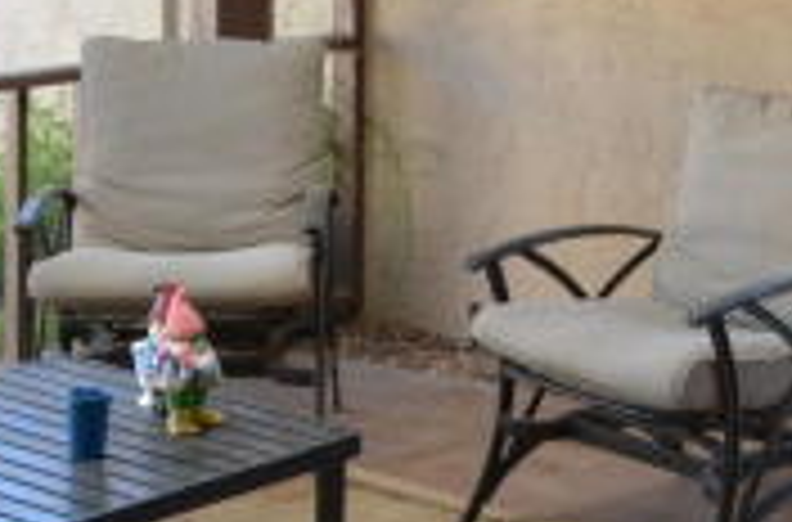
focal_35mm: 99
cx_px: 668
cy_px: -135
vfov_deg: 13.3
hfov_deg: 20.4
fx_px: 2170
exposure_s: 1/100
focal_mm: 10
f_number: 5
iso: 400
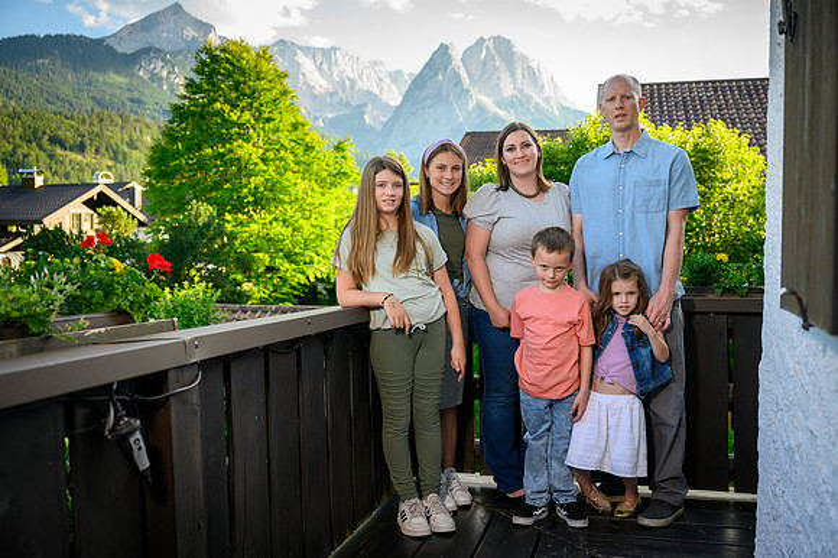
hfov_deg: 55.1
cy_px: 279
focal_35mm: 34
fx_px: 803
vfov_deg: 38.3
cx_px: 419
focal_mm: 34.5
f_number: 3.5
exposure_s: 1/500
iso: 400
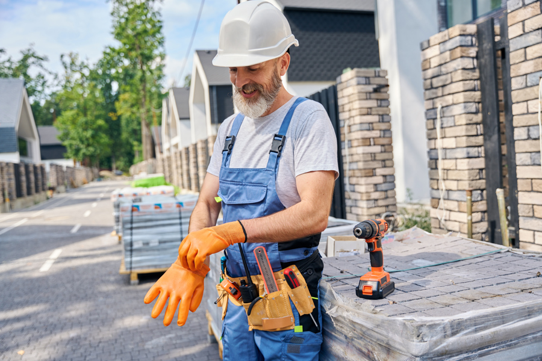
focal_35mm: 32
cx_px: 271
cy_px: 180
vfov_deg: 40.5
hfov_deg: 58.0
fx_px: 489
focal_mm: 32.5
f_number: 3.2
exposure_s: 1/640
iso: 125
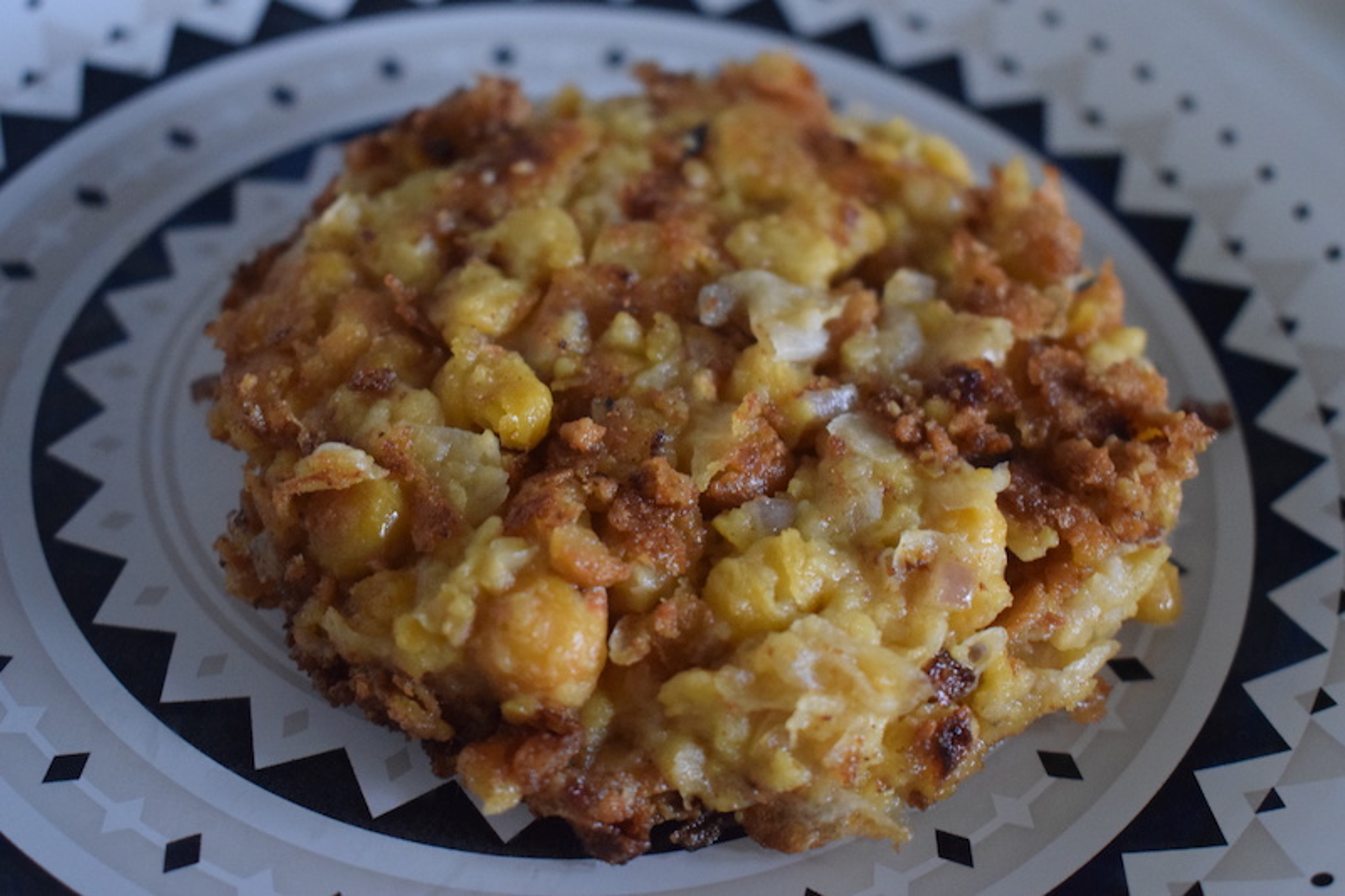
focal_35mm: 57
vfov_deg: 23.8
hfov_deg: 35.1
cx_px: 672
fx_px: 2129
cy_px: 448
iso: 3600
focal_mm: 38
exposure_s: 1/60
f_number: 4.8
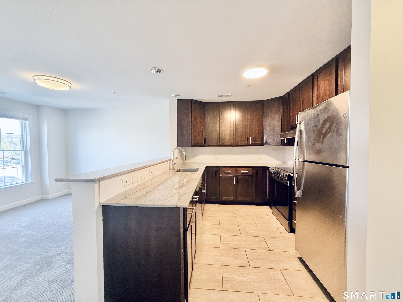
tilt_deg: -1.9
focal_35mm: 14
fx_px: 163
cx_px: 202
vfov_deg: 85.7
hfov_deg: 102.1
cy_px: 151
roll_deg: -0.3
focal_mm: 2.22
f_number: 2.2
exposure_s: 1/60
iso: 250
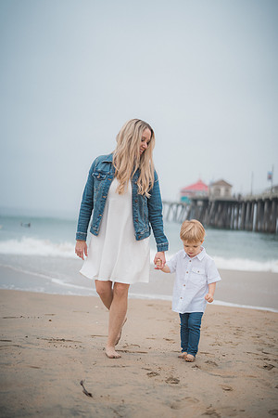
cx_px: 139
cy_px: 209
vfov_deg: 39.6
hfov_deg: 27.0
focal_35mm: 50
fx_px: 579
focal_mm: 50
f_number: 1.4
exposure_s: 1/4000
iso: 160
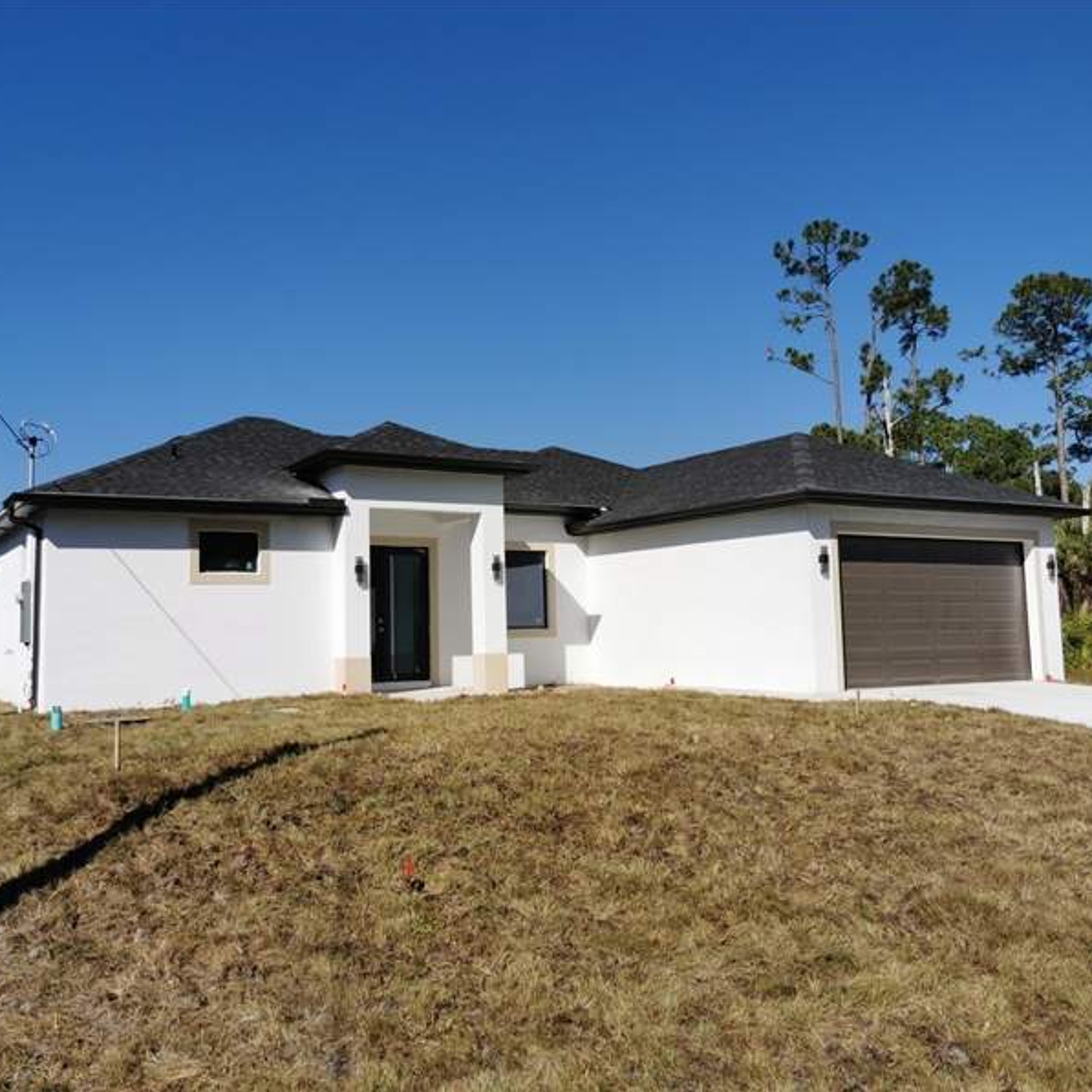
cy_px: 545
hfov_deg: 51.0
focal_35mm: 32
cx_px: 501
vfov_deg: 51.1
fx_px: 1142
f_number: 1.6
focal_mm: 5.56
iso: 50
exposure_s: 1/6623
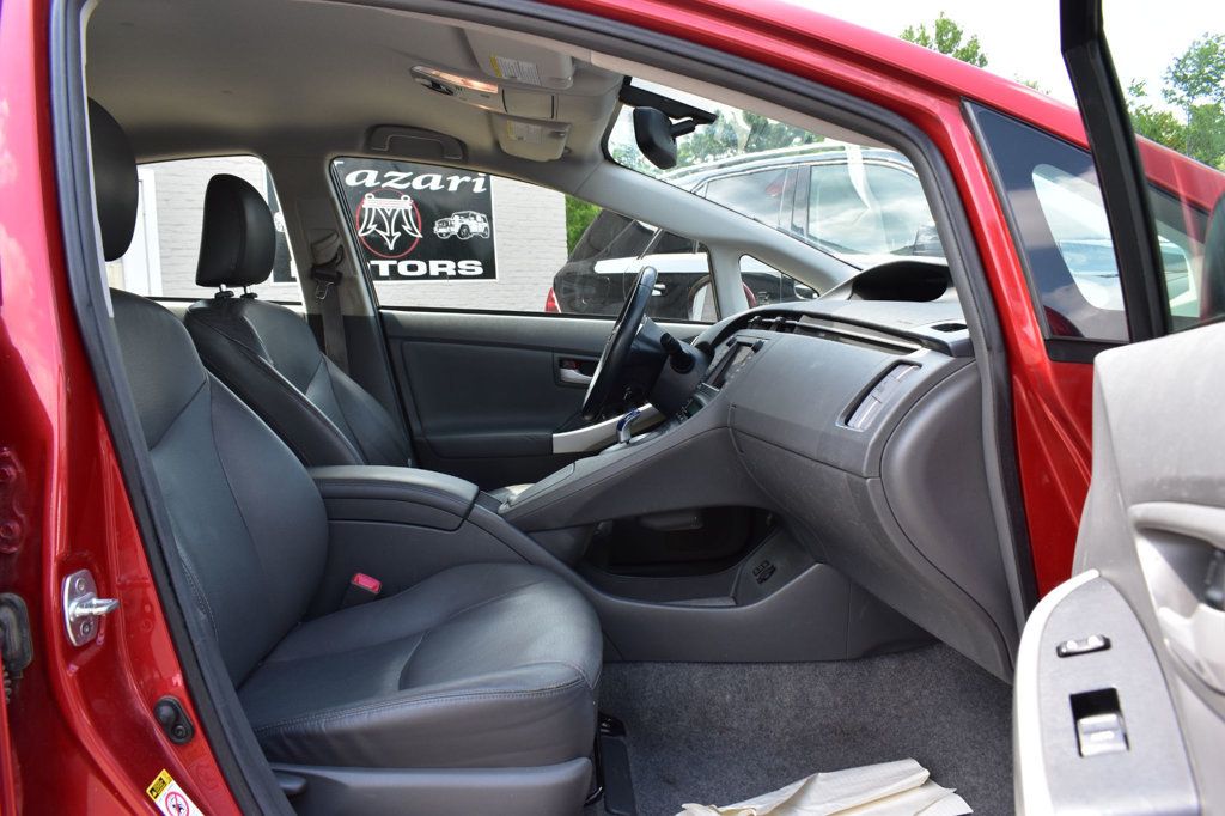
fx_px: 918
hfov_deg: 67.4
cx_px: 612
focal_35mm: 27
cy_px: 408
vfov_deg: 47.9
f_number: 9
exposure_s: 1/125
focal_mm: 18
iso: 400
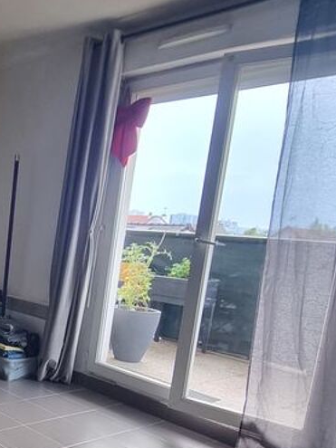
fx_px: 453
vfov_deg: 51.7
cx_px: -67
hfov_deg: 33.2
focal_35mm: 35
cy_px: 297
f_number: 2.2
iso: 200
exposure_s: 1/50
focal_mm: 2.2
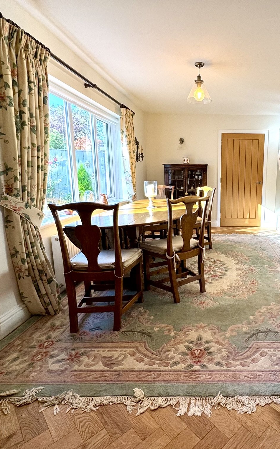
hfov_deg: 56.0
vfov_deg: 85.1
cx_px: 218
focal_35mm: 20
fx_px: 244
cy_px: 222
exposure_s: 1/100
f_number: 2.2
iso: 100
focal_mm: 2.22
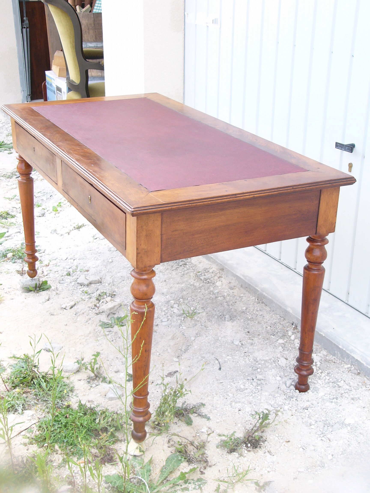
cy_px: 246
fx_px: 684
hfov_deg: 30.3
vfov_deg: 39.7
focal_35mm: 48
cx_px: 185
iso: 50
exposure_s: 1/100
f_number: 2.8
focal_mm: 8
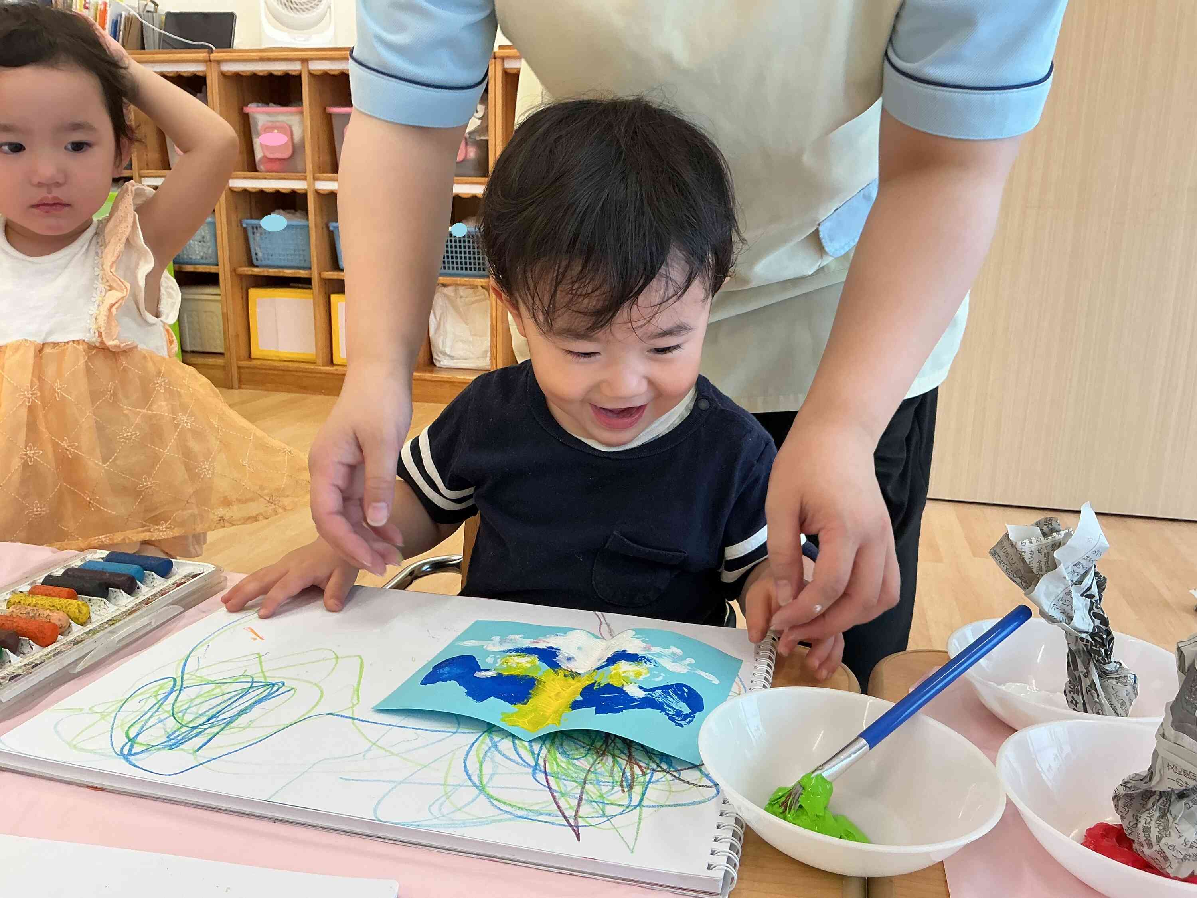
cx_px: 598
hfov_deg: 61.7
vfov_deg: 48.2
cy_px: 449
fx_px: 1003
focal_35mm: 29
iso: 50
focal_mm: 3
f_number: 1.8
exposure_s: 1/120
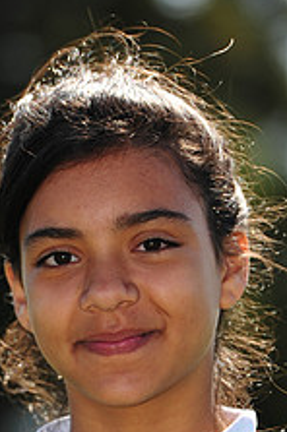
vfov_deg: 4.0
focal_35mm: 521
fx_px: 6249
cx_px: 78
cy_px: 504
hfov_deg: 2.6
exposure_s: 1/800
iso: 200
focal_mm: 200
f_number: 4.5
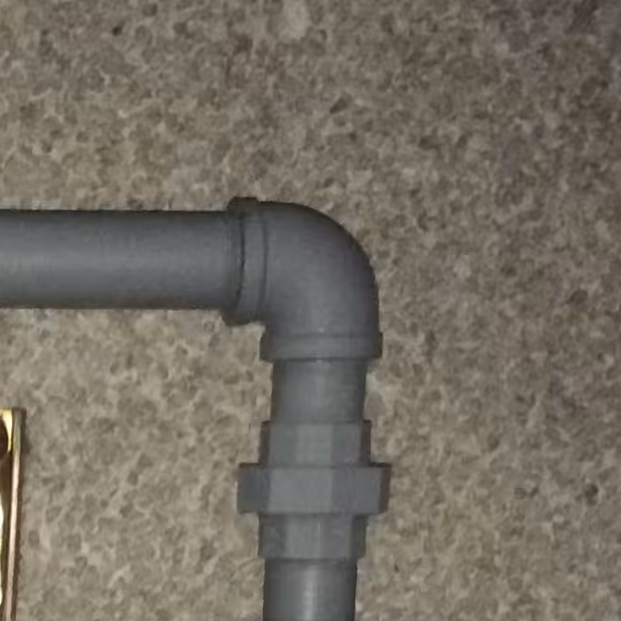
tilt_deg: -12.4
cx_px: -243
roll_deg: +0.6
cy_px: 917
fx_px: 2334
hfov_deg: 14.4
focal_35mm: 115
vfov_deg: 14.2
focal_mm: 4.15
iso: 250
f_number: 2.2
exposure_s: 1/16
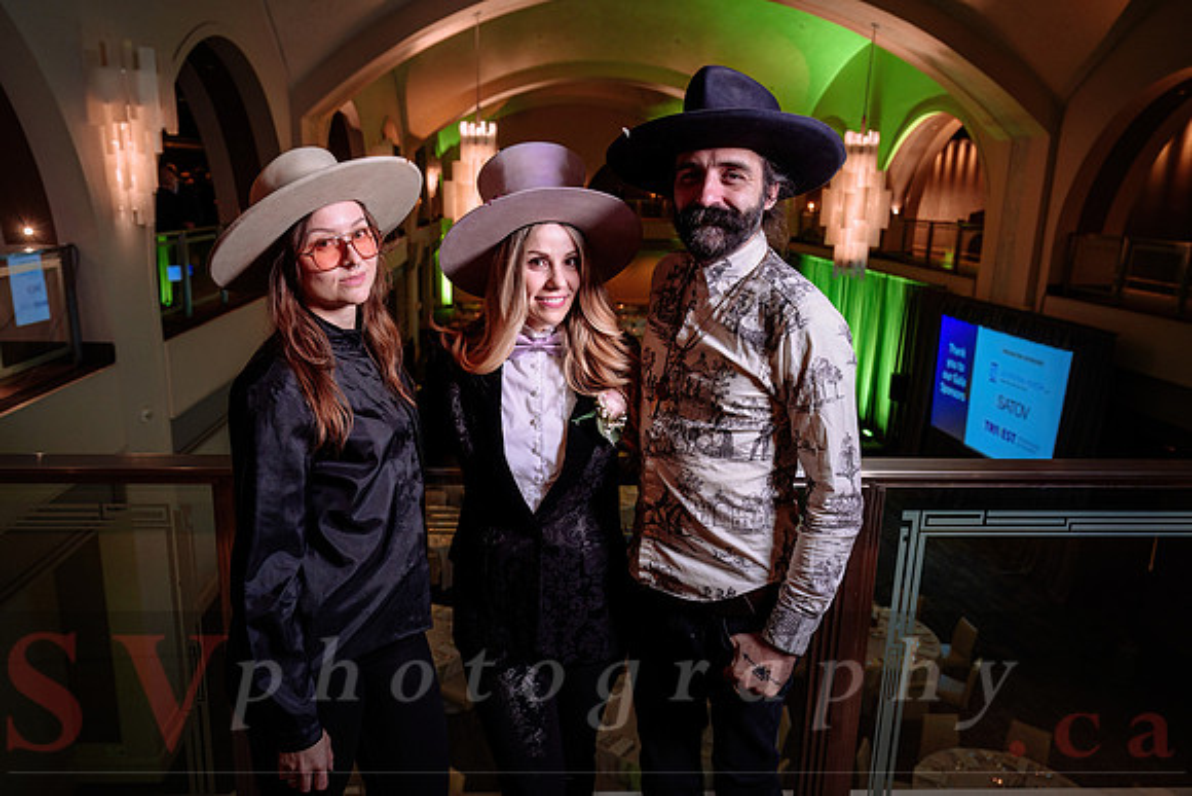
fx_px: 862
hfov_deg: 69.3
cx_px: 568
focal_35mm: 26
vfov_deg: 49.6
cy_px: 396
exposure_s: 1/80
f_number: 4
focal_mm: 24
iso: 800
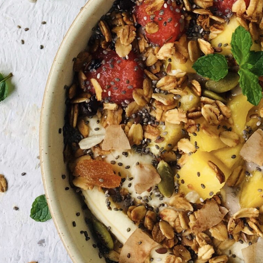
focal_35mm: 85
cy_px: -54
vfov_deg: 19.2
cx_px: 138
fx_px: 731
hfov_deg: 20.4
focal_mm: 4.15
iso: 25
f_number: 2.2
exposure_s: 1/100
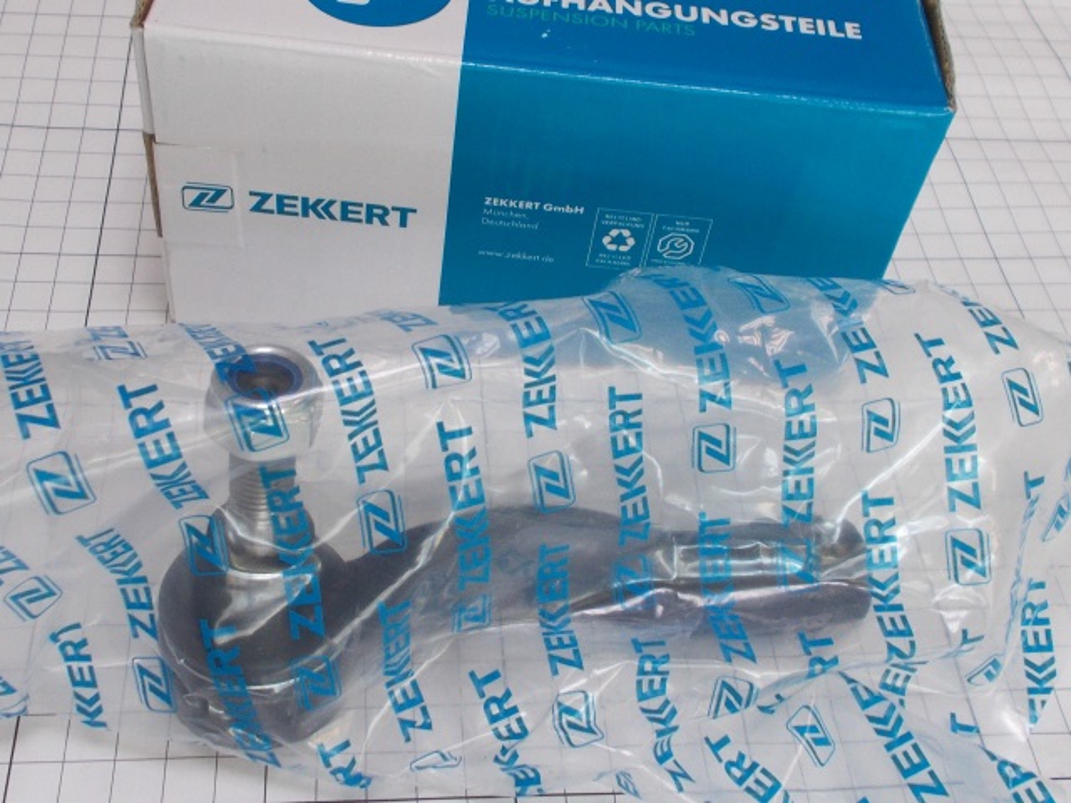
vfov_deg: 53.1
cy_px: 402
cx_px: 536
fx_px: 804
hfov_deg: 67.3
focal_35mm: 26
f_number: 3.2
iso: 125
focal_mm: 4.6
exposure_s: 1/25
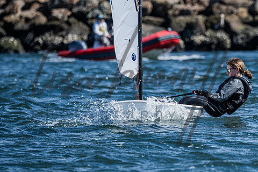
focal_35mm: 652
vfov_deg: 2.1
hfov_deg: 3.2
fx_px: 4672
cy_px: 110
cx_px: 206
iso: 320
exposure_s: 1/800
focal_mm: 400
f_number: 7.1
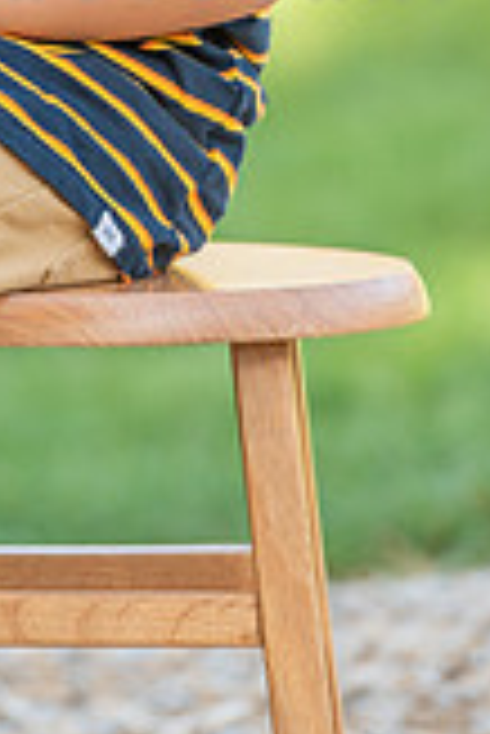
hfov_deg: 2.5
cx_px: -2
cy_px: -252
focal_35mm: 551
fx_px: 11225
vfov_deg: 3.7
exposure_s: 1/200
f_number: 4.5
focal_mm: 200
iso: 100
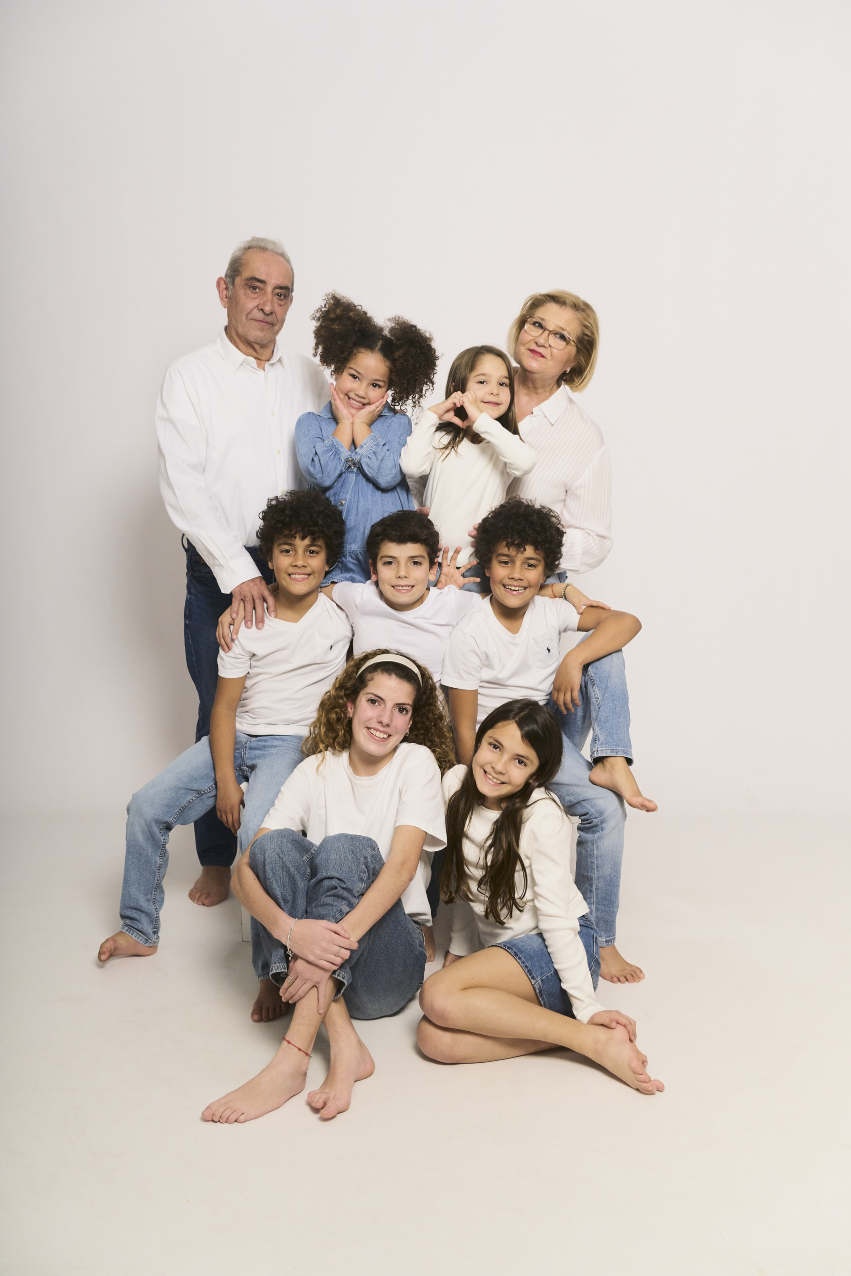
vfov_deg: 54.4
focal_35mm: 35
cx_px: 426
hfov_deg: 37.9
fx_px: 1241
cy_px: 638
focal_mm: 35
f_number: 9
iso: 1000
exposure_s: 1/250
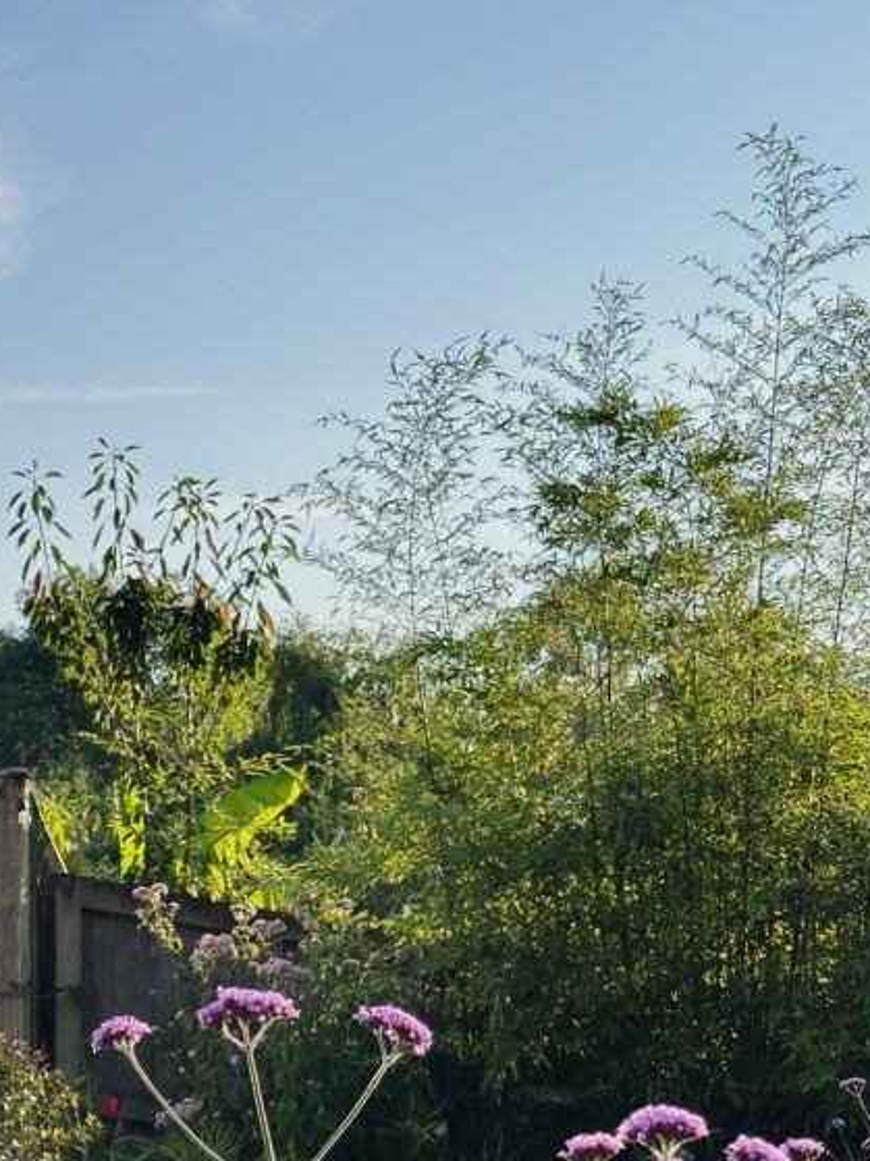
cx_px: 152
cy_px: 1028
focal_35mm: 88
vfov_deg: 21.8
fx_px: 2950
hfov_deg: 16.6
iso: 80
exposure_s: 1/3257
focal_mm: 6.86
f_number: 1.78
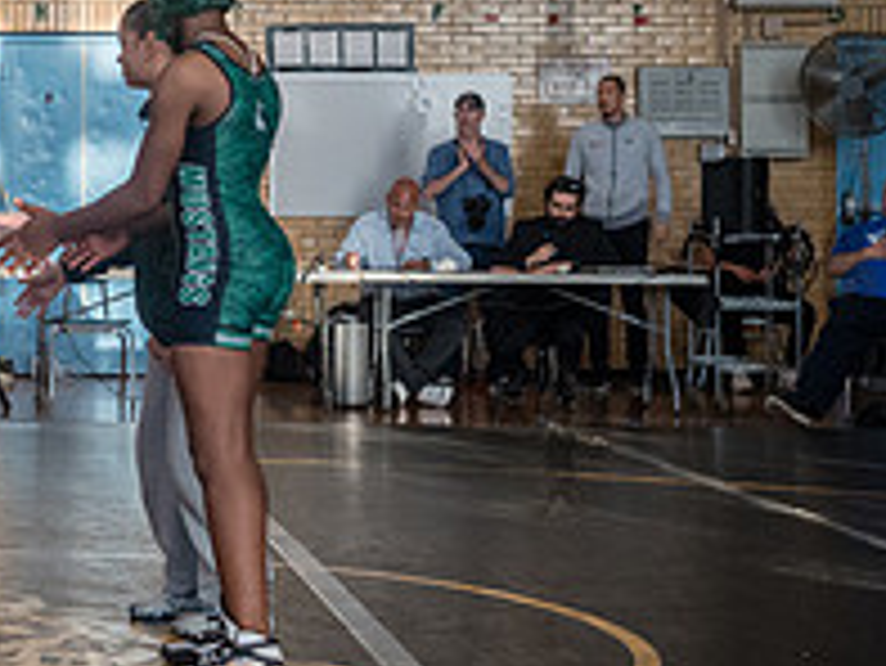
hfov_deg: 18.9
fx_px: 2587
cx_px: -22
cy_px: 218
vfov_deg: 14.6
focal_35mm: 101
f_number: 5
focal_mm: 35
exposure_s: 1/500
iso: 1600
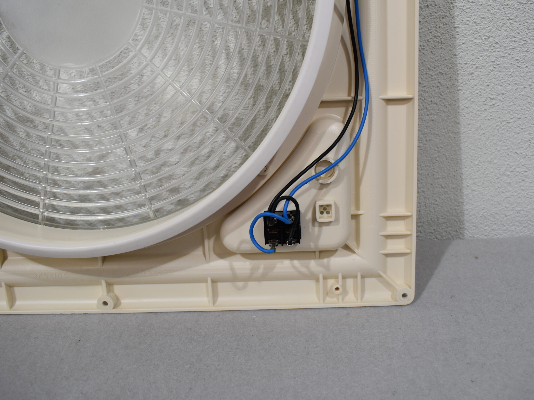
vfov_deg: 42.9
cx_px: 303
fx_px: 509
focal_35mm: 33
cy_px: 200
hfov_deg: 55.2
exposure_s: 1/125
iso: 360
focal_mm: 20
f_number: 5.6
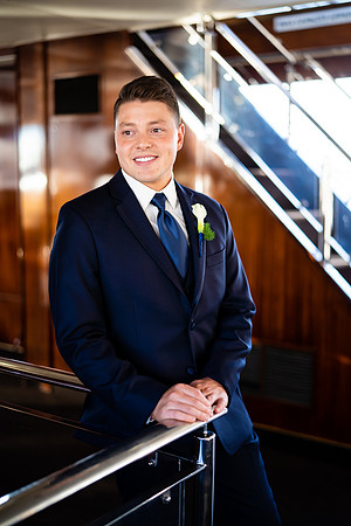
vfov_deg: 39.6
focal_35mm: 50
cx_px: 176
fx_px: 731
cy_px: 263
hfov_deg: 27.0
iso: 160
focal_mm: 50
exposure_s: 1/320
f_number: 1.4
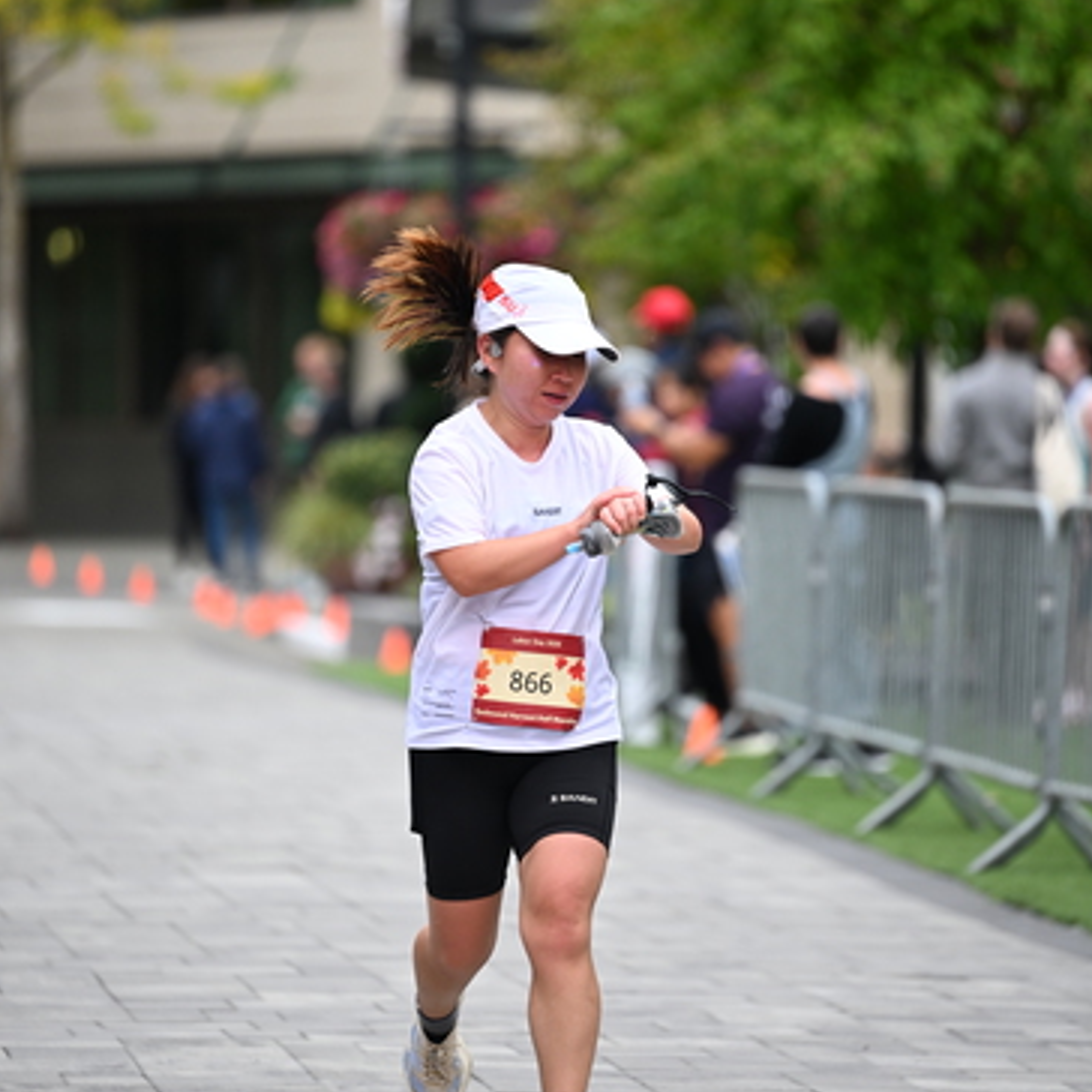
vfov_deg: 7.2
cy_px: 489
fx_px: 8708
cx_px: 548
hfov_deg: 7.2
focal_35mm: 244
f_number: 2.8
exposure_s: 1/2000
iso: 640
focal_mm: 190
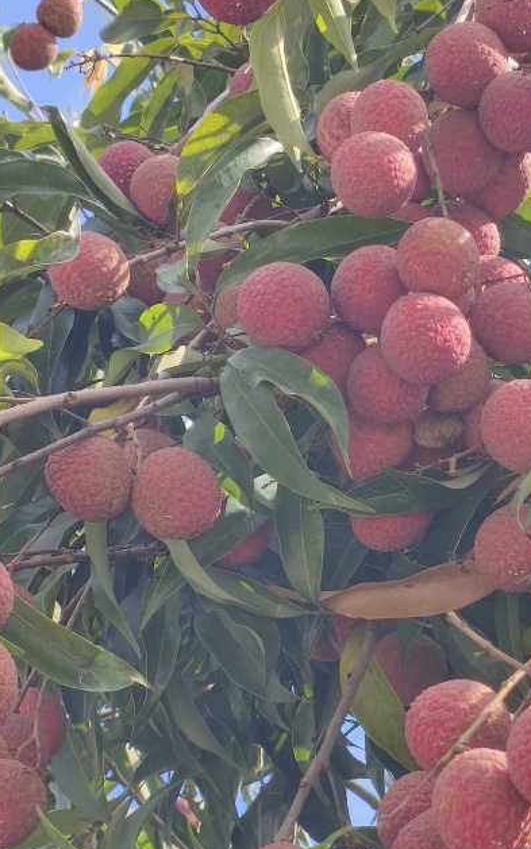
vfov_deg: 16.8
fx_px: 2872
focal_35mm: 124
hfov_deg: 10.5
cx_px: 376
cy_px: 474
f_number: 1.5
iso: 80
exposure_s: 1/1578
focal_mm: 4.94
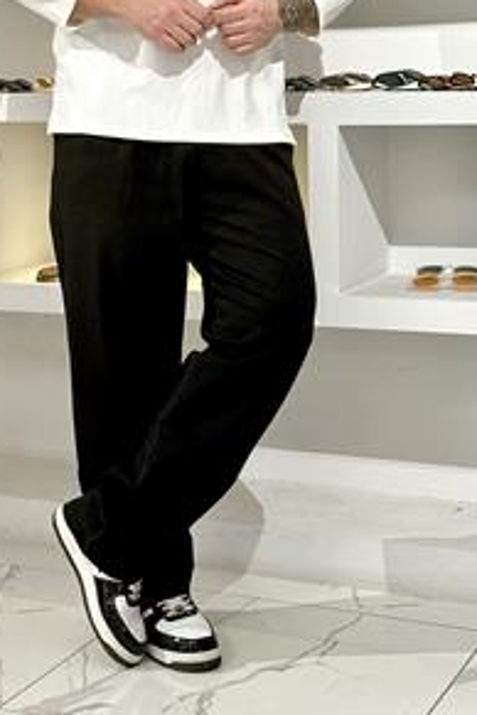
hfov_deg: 17.0
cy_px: 167
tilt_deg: -4.3
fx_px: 1590
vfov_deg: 25.0
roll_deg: +0.8
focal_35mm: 80
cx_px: 179
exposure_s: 1/100
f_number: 1.78
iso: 64
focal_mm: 6.76
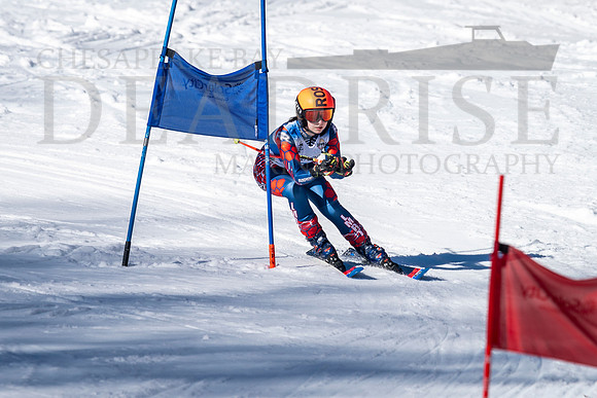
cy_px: 172
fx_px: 12279
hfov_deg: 2.8
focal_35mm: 740
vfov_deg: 1.9
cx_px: 250
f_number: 8
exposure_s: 1/2000
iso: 500
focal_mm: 560
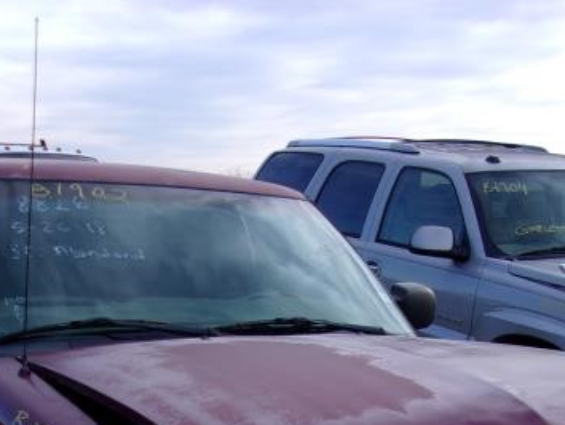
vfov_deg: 22.9
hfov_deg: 31.6
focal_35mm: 61
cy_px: 441
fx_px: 996
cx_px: 260
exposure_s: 1/400
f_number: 3
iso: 80
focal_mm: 4.9
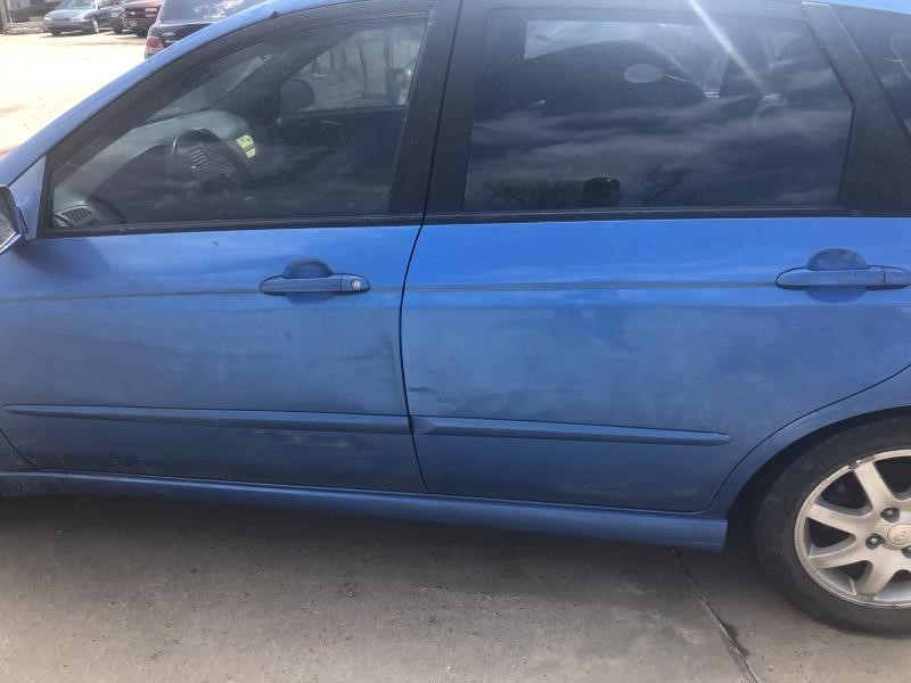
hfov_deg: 63.4
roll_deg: +2.6
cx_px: 456
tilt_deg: -24.5
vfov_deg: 49.7
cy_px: 342
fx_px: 737
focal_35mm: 28
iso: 20
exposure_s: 1/600
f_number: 1.8
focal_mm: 3.99
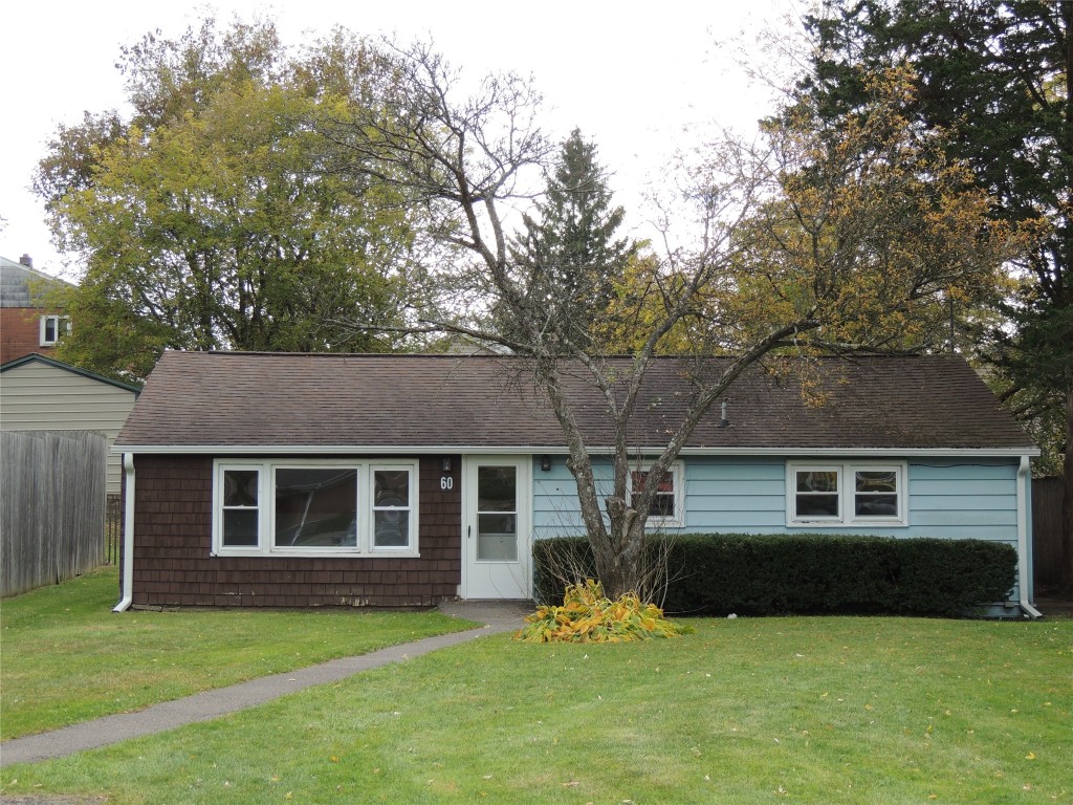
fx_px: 1860
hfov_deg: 32.2
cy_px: 402
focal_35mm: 60
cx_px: 536
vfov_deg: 24.4
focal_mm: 10.7
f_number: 3.7
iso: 100
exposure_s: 1/200
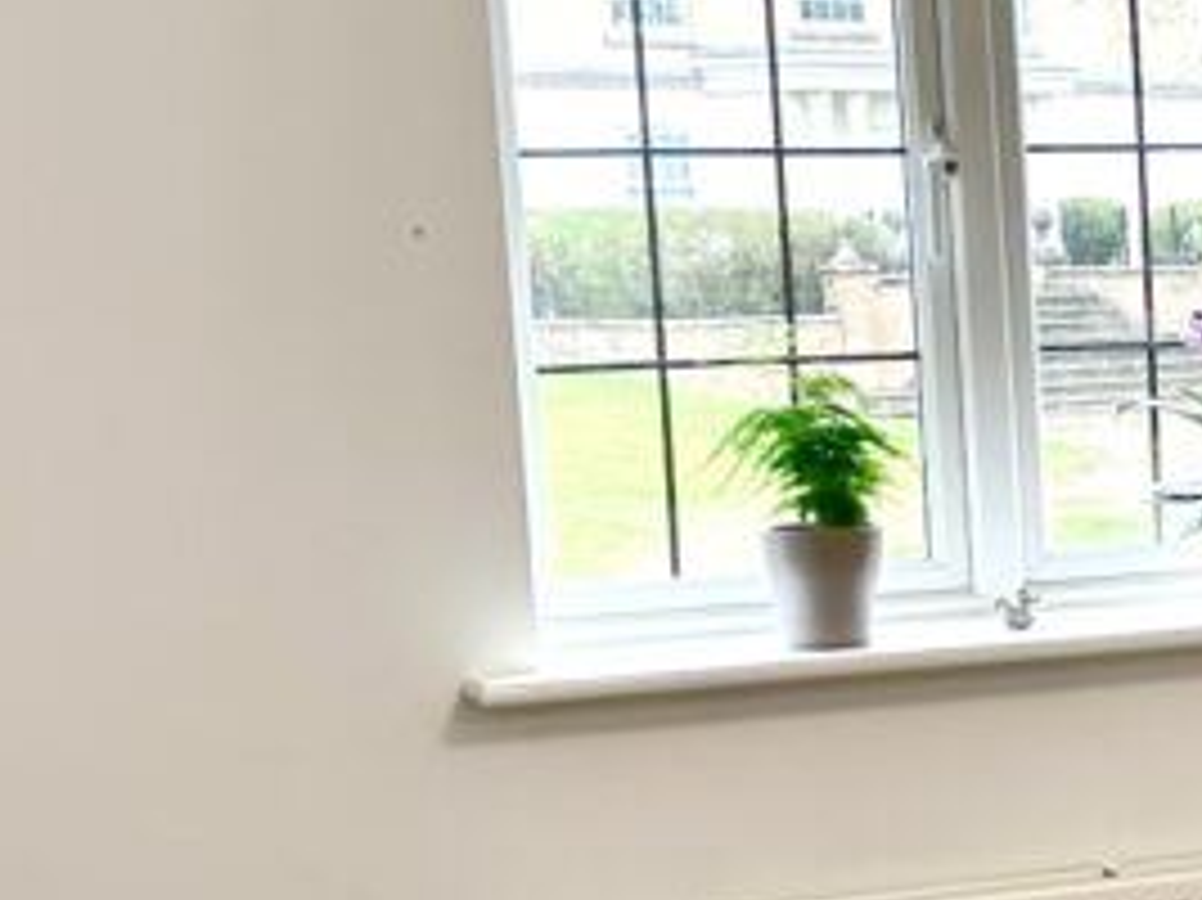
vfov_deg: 13.6
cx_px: 1823
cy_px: 711
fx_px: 3748
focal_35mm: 108
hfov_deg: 16.5
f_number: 1.78
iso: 100
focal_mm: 6.86
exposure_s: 1/100
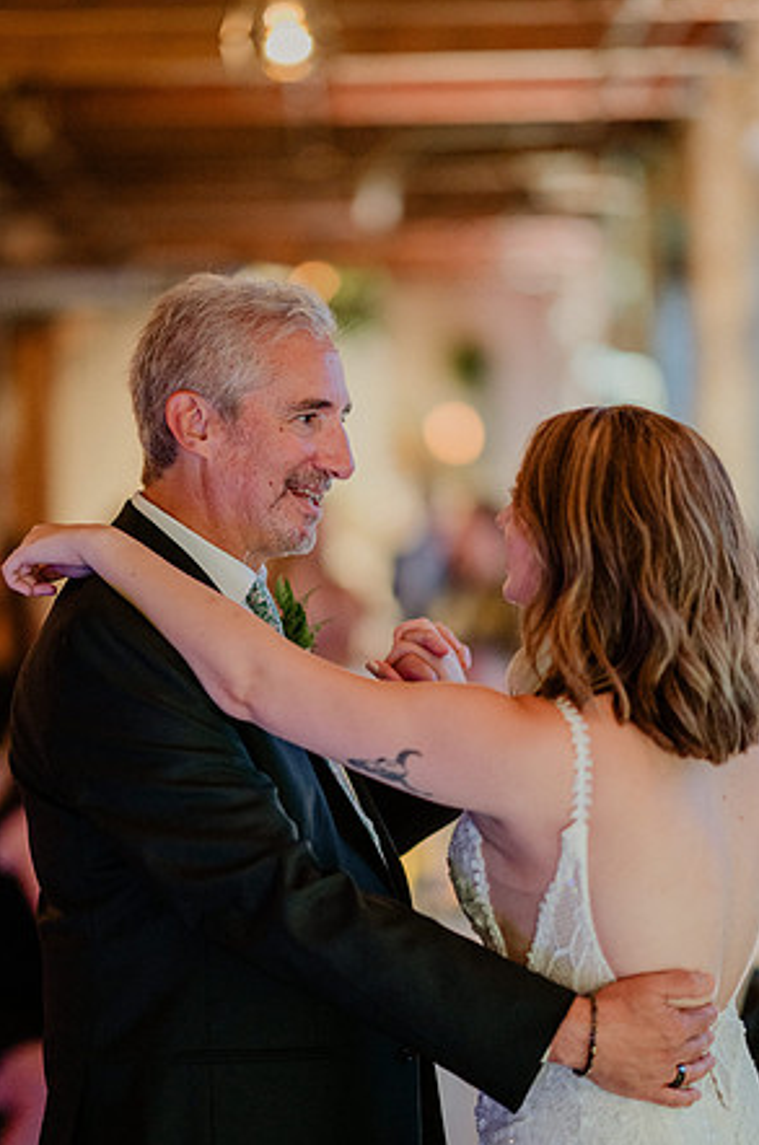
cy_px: 570
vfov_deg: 19.1
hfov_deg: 12.7
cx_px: 385
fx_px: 3397
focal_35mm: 107
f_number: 1.4
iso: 3200
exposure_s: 1/320
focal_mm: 105
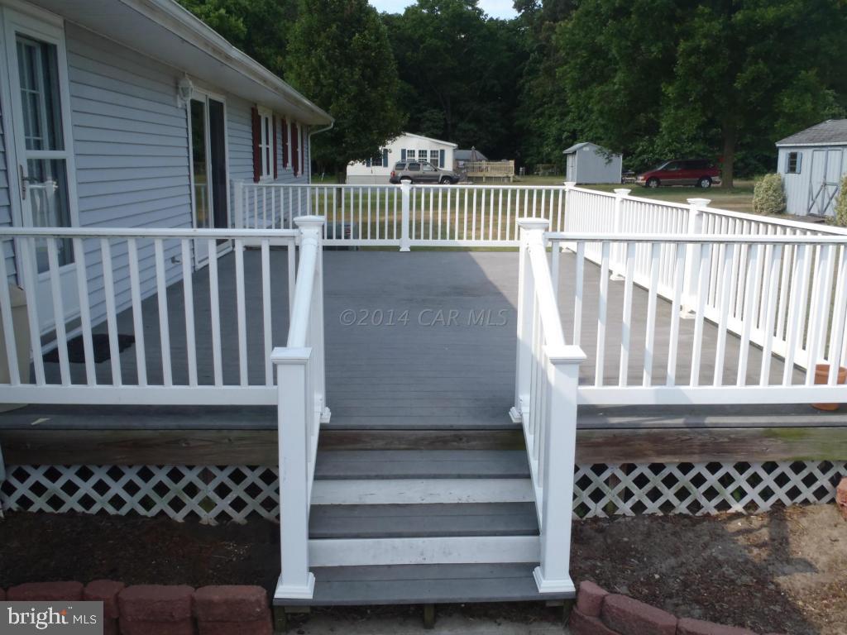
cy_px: 318
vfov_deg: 46.8
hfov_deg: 60.0
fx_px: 734
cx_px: 424
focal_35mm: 30
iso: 125
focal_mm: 5.4
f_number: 11
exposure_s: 1/60
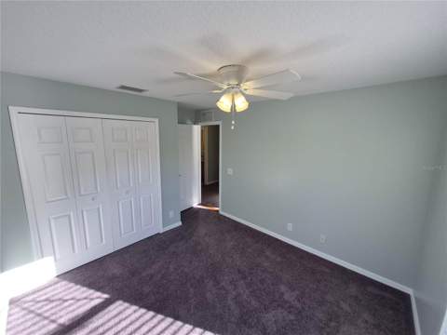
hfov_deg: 106.2
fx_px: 168
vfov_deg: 89.9
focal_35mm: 13
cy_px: 168
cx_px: 224
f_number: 2.2
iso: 40
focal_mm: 1.74
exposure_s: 1/274
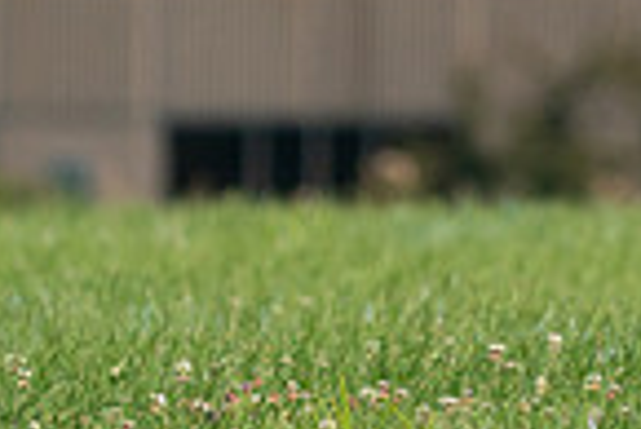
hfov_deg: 1.8
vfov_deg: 1.2
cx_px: 729
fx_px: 20746
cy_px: -299
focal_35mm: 1164
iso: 1000
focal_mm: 291
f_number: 5.6
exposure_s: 1/4000
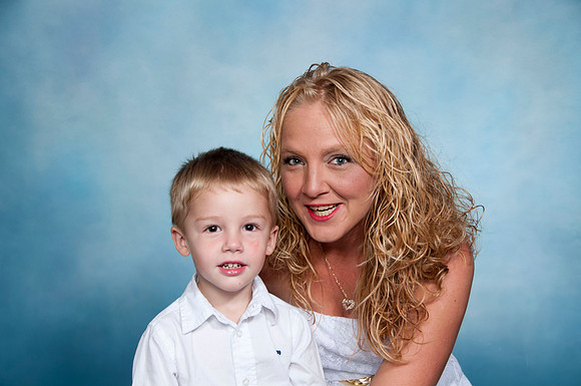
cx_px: 290
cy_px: 193
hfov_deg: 27.0
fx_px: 1209
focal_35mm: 75
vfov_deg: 18.1
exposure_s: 1/60
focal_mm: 50
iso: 100
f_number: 7.1
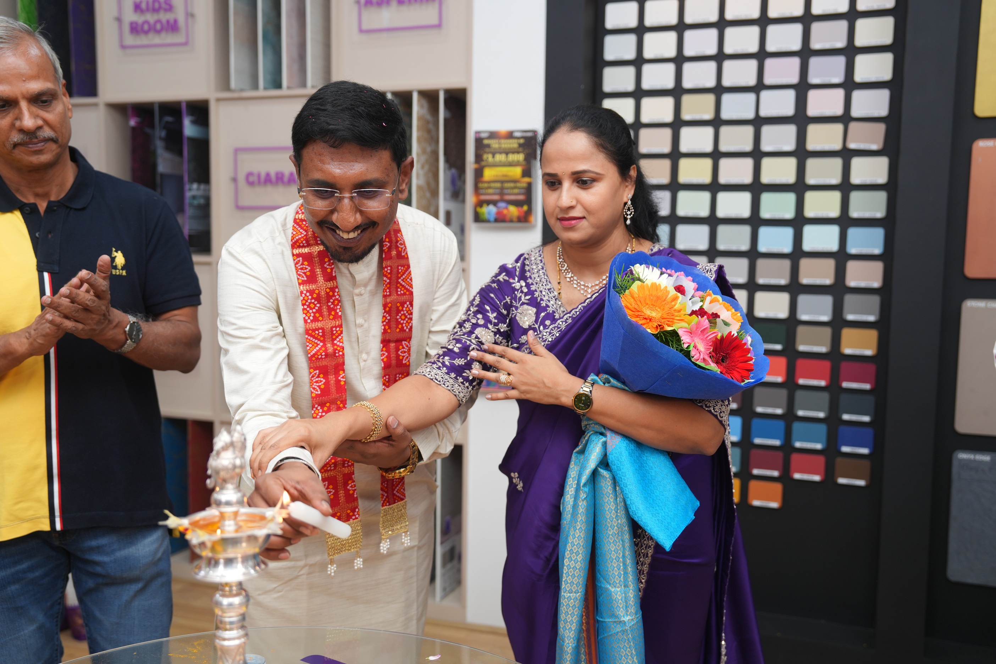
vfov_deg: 38.9
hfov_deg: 55.8
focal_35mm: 34
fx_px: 941
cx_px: 498
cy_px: 332
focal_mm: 34
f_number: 2.8
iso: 320
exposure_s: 1/160
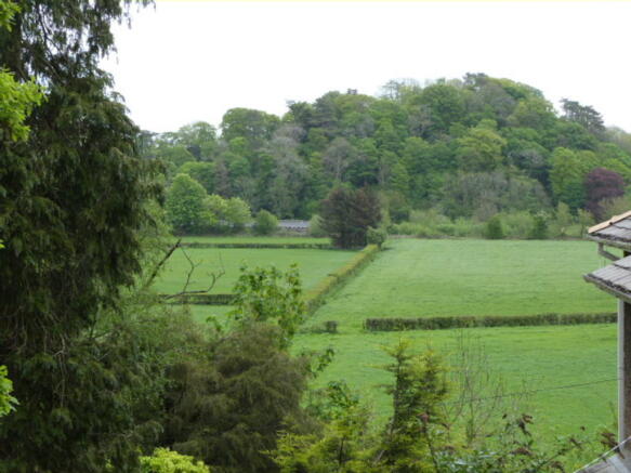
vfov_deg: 17.2
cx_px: 316
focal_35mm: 86
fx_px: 1567
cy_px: 236
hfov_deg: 22.8
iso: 100
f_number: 4
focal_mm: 15.5
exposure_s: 1/100
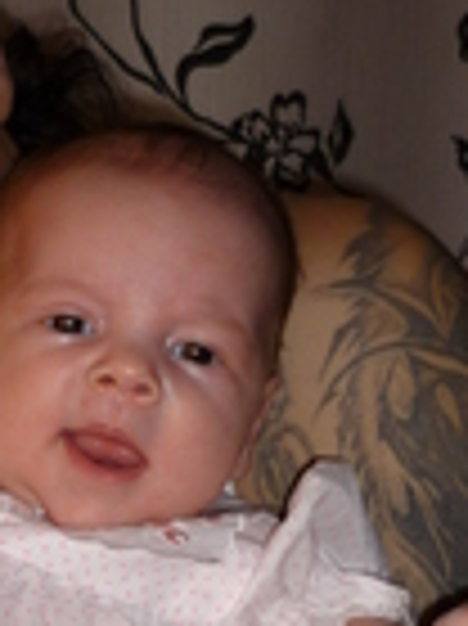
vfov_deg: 15.8
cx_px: 36
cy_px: 594
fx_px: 2221
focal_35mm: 123
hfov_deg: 11.9
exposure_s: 1/30
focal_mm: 6.3
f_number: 2.9
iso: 100
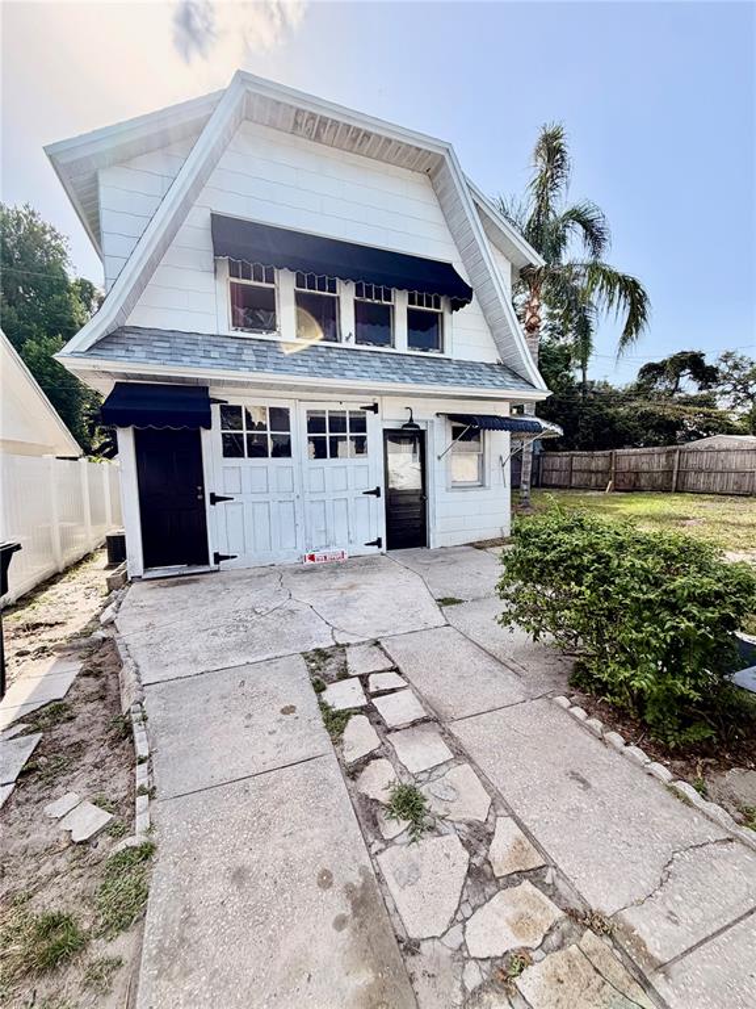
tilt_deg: -3.9
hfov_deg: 85.7
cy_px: 504
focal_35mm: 14
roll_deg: +0.6
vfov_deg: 102.1
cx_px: 378
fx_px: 408
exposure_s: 1/672
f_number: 2.2
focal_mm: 2.22
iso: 40
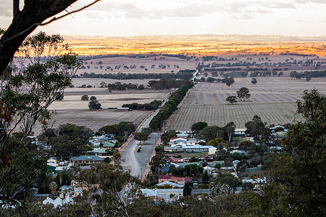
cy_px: 108
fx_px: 1087
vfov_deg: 11.4
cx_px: 163
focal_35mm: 120
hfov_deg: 17.1
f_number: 7.1
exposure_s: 1/60
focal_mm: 80
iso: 400
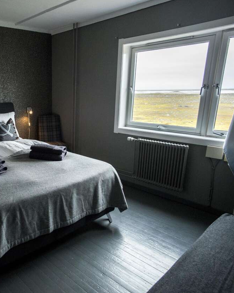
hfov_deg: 49.8
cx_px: 30
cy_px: 147
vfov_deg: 66.0
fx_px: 225
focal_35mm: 26
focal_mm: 18
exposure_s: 1/100
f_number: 8
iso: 1600
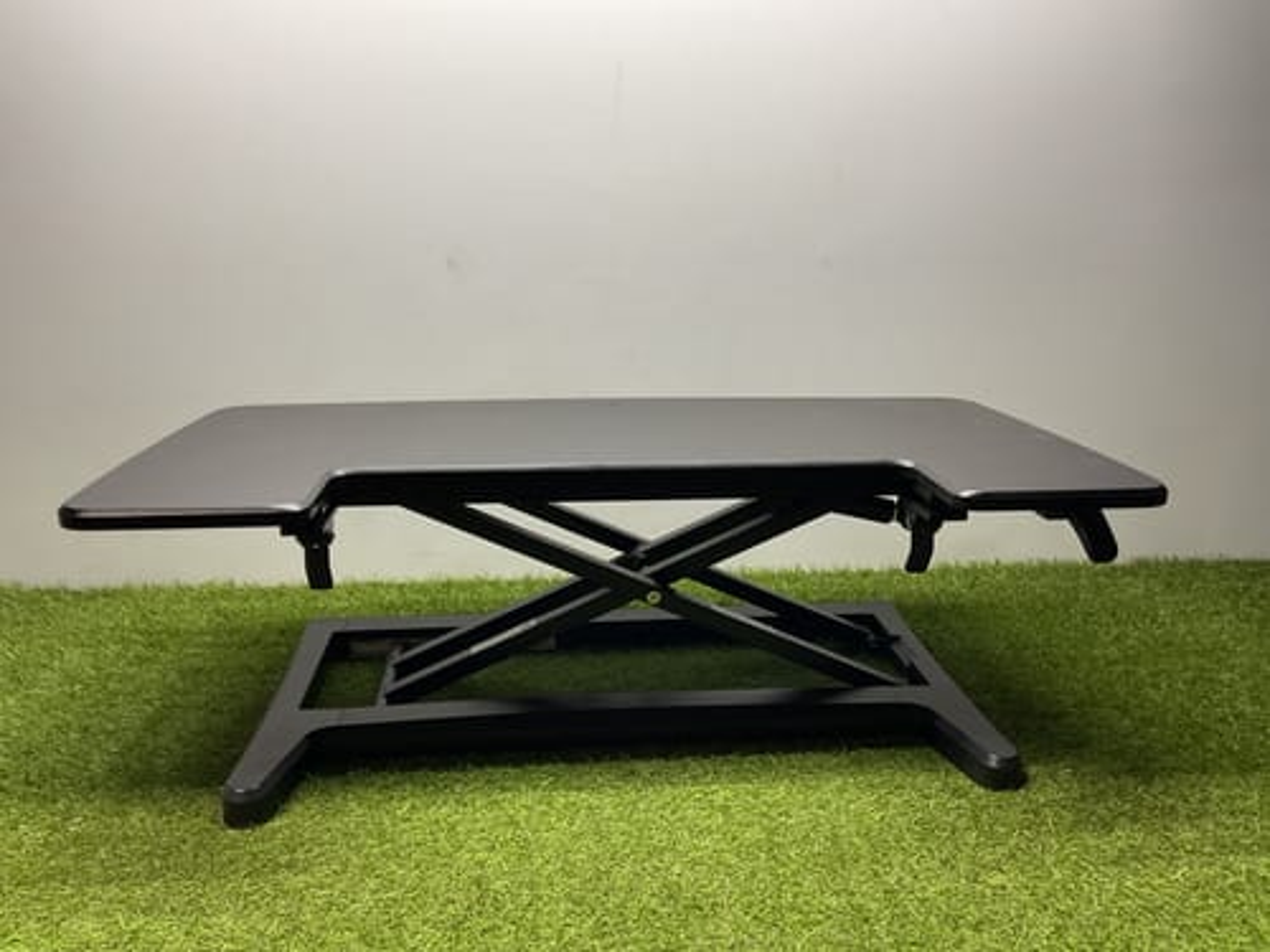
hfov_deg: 61.7
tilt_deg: -15.4
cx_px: 635
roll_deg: -0.6
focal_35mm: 29
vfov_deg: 48.2
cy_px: 476
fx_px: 1064
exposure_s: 1/50
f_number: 1.8
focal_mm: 3
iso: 40
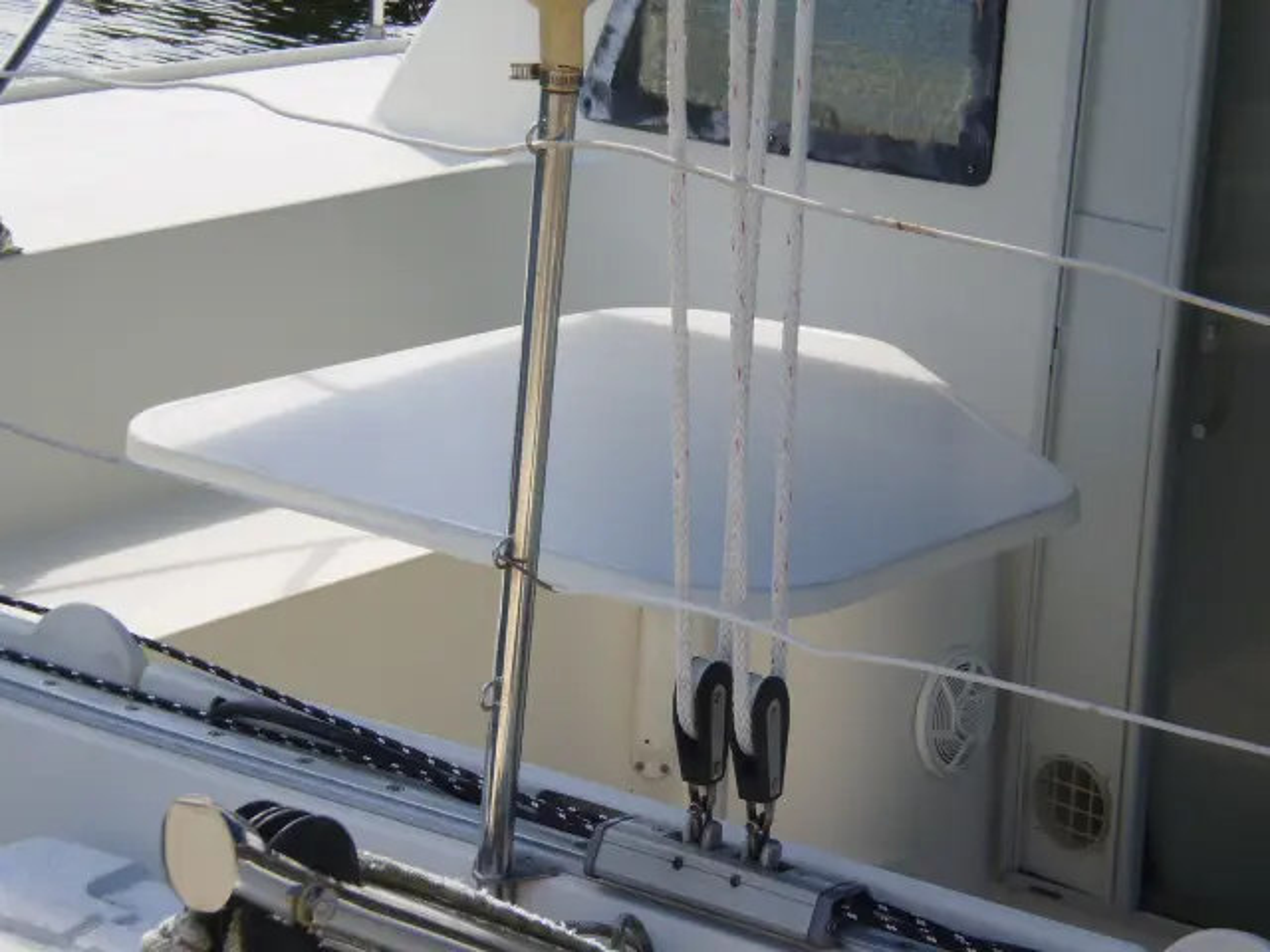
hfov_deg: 18.2
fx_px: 3962
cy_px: 476
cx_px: 635
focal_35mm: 108
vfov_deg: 13.7
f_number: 5.9
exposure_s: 1/250
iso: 64
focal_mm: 18.9
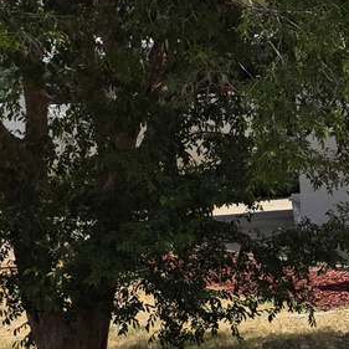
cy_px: 221
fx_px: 1688
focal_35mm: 148
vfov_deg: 11.8
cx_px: 873
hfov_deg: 10.1
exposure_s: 1/5778
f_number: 1.7
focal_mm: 6.3
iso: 80
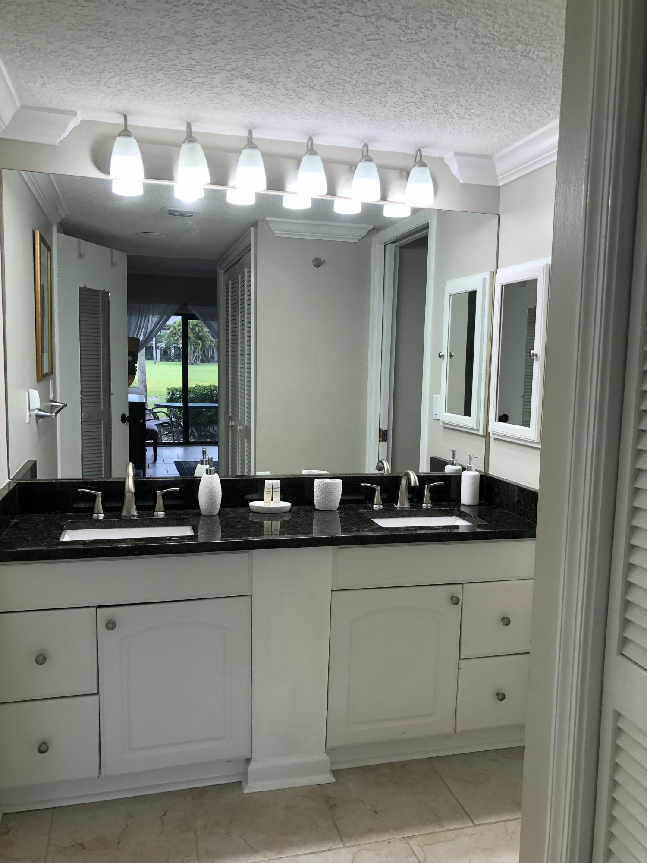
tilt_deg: -5.6
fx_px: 698
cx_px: 324
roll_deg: -0.7
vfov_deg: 63.4
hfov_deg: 49.7
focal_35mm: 28
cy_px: 432
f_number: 1.8
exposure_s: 1/120
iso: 64
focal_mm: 4
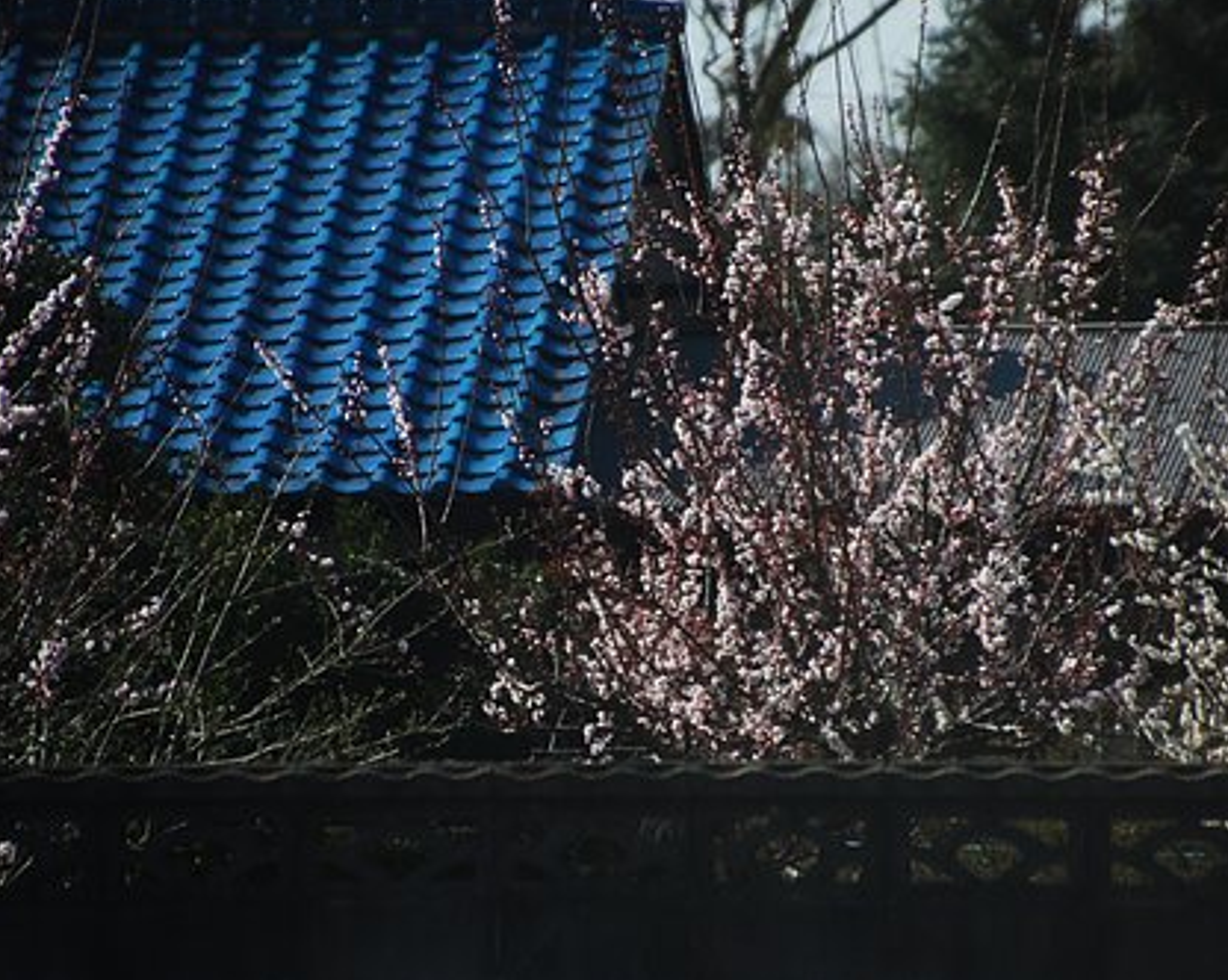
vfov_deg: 3.3
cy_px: 486
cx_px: 685
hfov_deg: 4.1
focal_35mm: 469
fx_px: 17029
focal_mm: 270
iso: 200
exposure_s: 1/500
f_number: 6.3
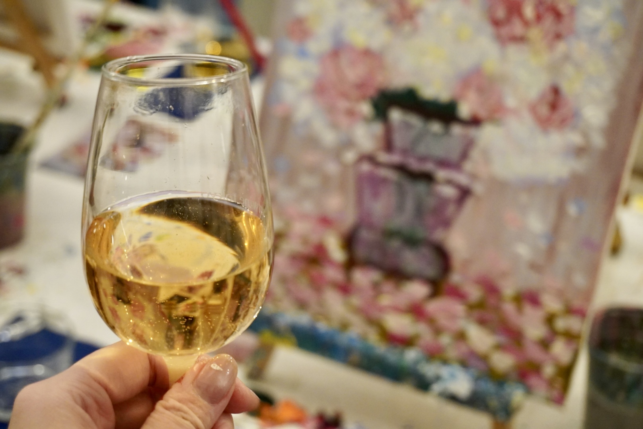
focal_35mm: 75
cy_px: 214
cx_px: 322
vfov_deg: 18.2
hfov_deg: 27.0
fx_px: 1340
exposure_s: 1/80
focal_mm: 50
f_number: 5.6
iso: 2500
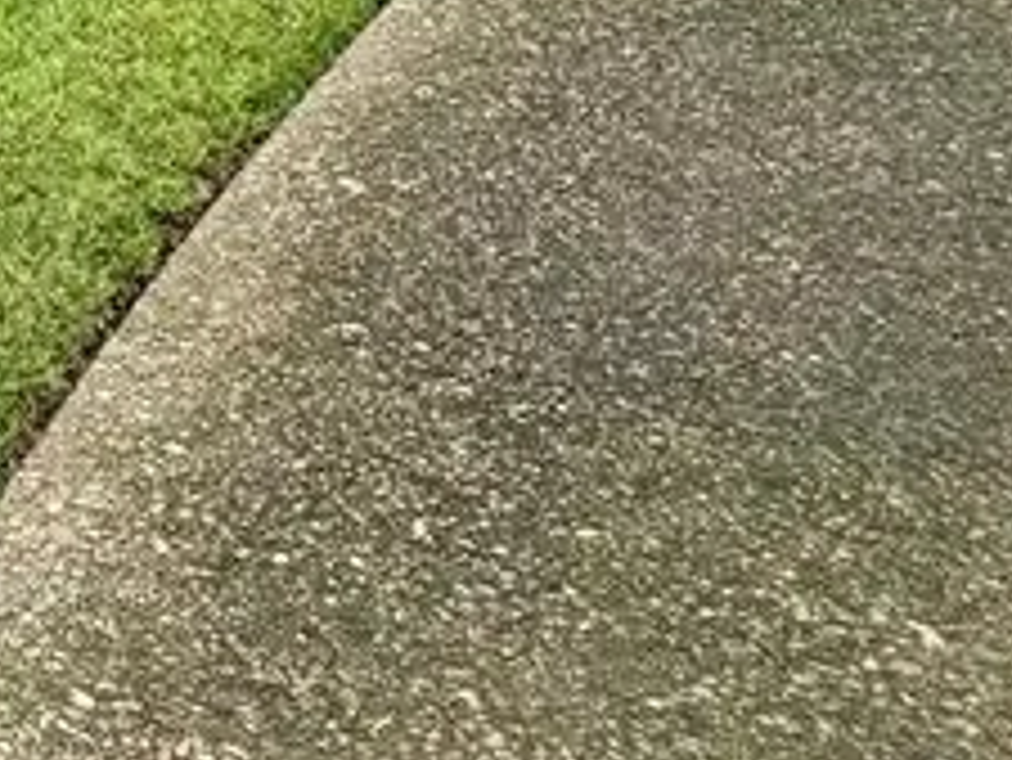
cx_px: -976
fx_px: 3188
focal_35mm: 109
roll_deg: -1.7
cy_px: -544
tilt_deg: -6.3
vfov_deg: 12.6
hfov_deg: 14.9
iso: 80
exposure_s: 1/604
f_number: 1.78
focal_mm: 6.76
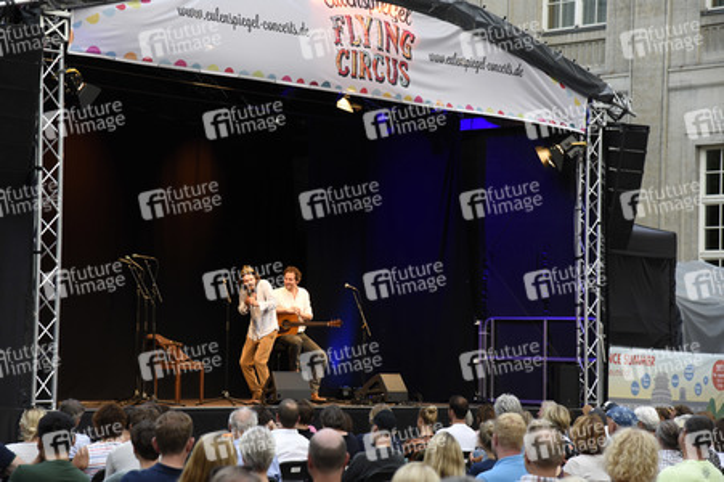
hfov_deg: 19.5
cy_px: 241
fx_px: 2110
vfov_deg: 13.0
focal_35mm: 105
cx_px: 362
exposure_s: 1/100
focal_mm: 105
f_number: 6.3
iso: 1250
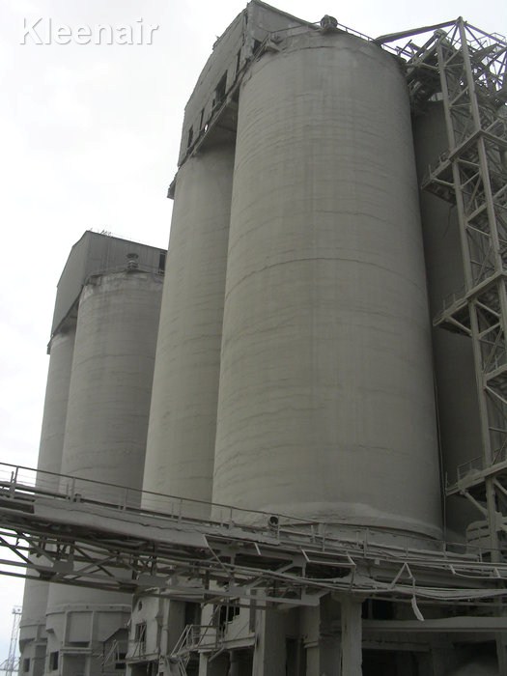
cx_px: 254
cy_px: 338
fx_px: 742
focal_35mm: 38
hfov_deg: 37.7
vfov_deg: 49.0
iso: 50
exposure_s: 1/628
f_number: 4
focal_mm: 6.3
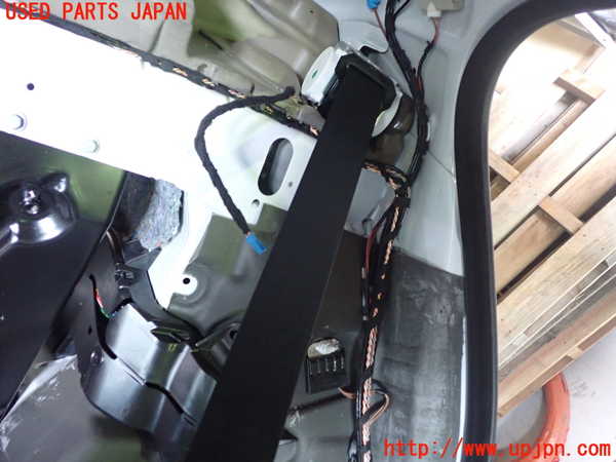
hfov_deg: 60.0
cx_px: 308
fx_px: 534
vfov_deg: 46.8
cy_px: 231
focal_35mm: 30
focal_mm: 5.4
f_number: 2.3
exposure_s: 1/30
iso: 800
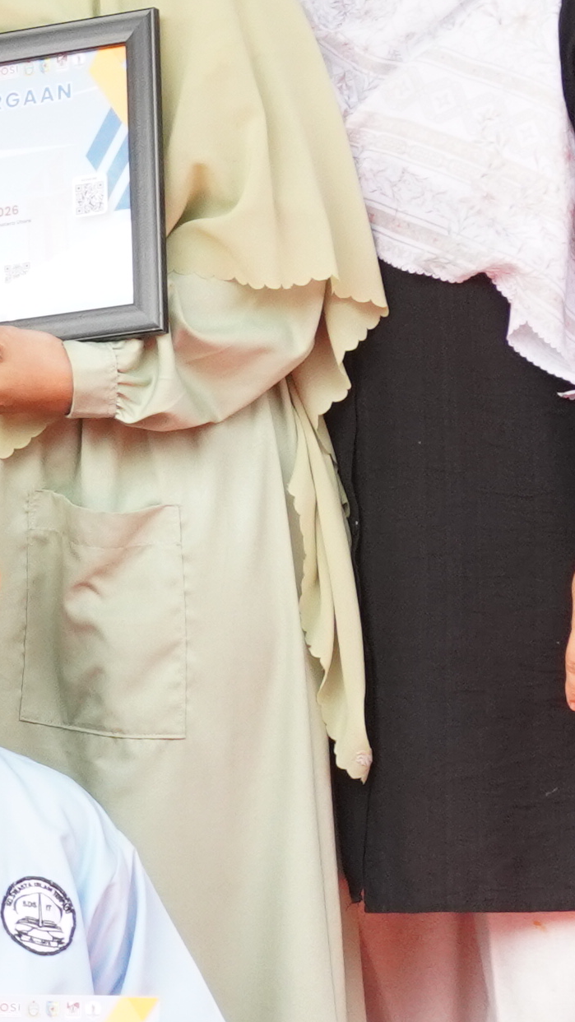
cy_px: 397
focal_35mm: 258
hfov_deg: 4.6
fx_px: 6990
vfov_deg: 8.4
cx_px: -907
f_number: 7.1
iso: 640
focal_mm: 34
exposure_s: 1/320
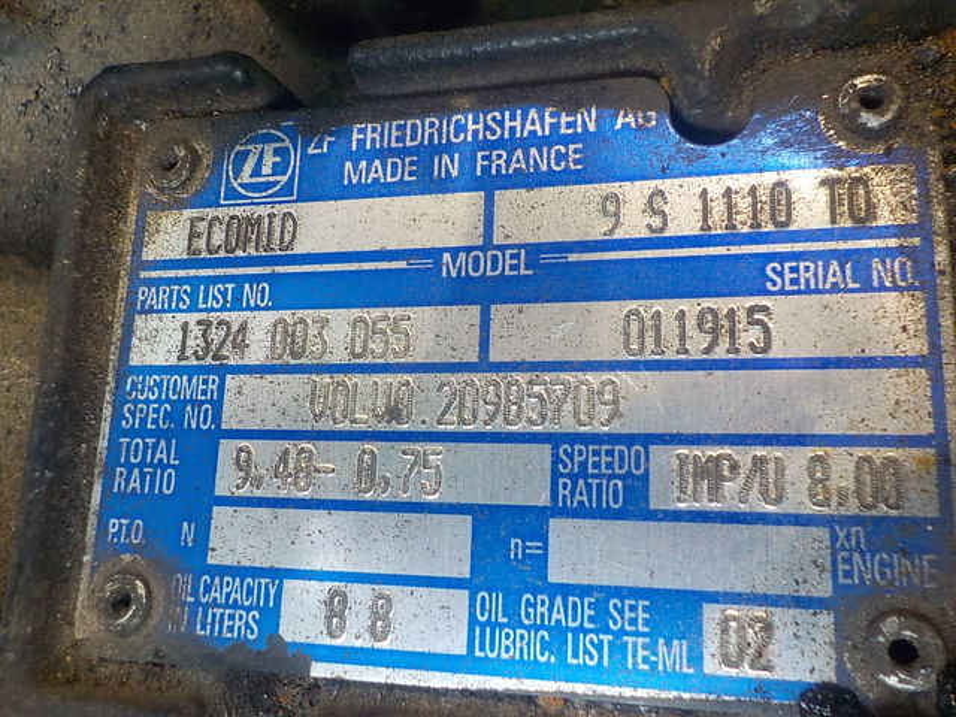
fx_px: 829
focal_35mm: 30
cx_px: 478
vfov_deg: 46.8
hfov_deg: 60.0
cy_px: 358
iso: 250
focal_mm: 4.1
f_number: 3.3
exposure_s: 1/30
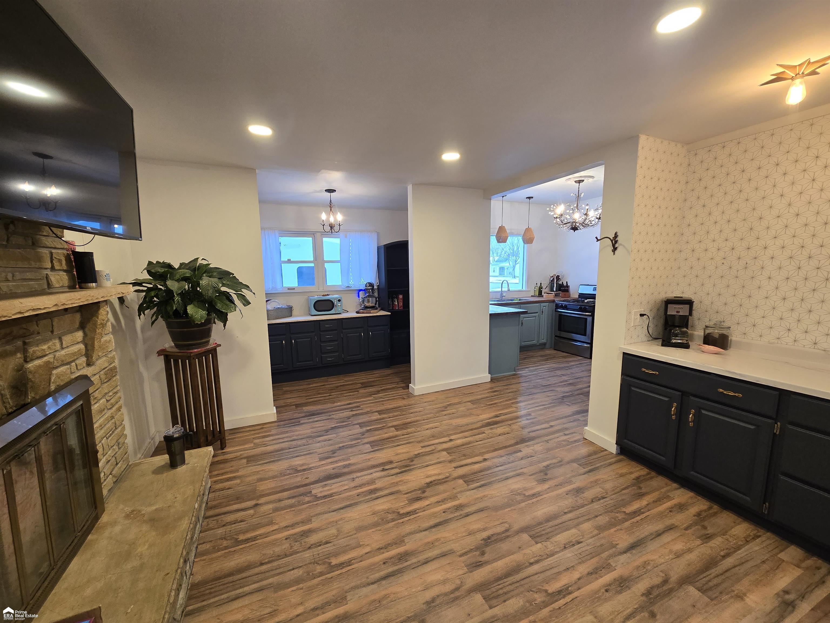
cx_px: 415
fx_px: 312
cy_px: 312
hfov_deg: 106.2
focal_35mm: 13
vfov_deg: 89.9
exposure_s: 1/60
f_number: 2.2
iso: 160
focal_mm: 2.2
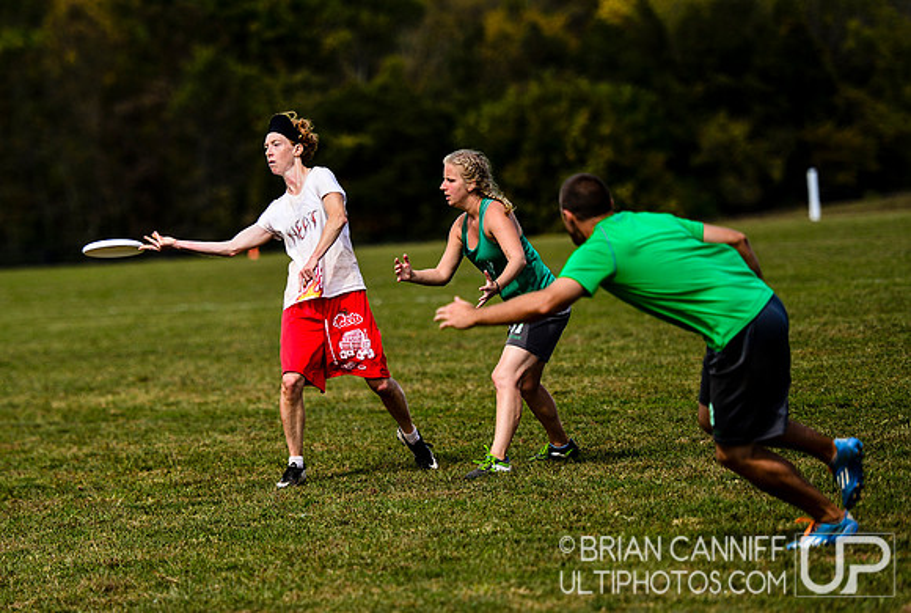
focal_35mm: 175
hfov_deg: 11.7
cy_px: 306
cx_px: 456
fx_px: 4440
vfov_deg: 7.9
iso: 200
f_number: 2.8
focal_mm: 175
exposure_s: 1/4000
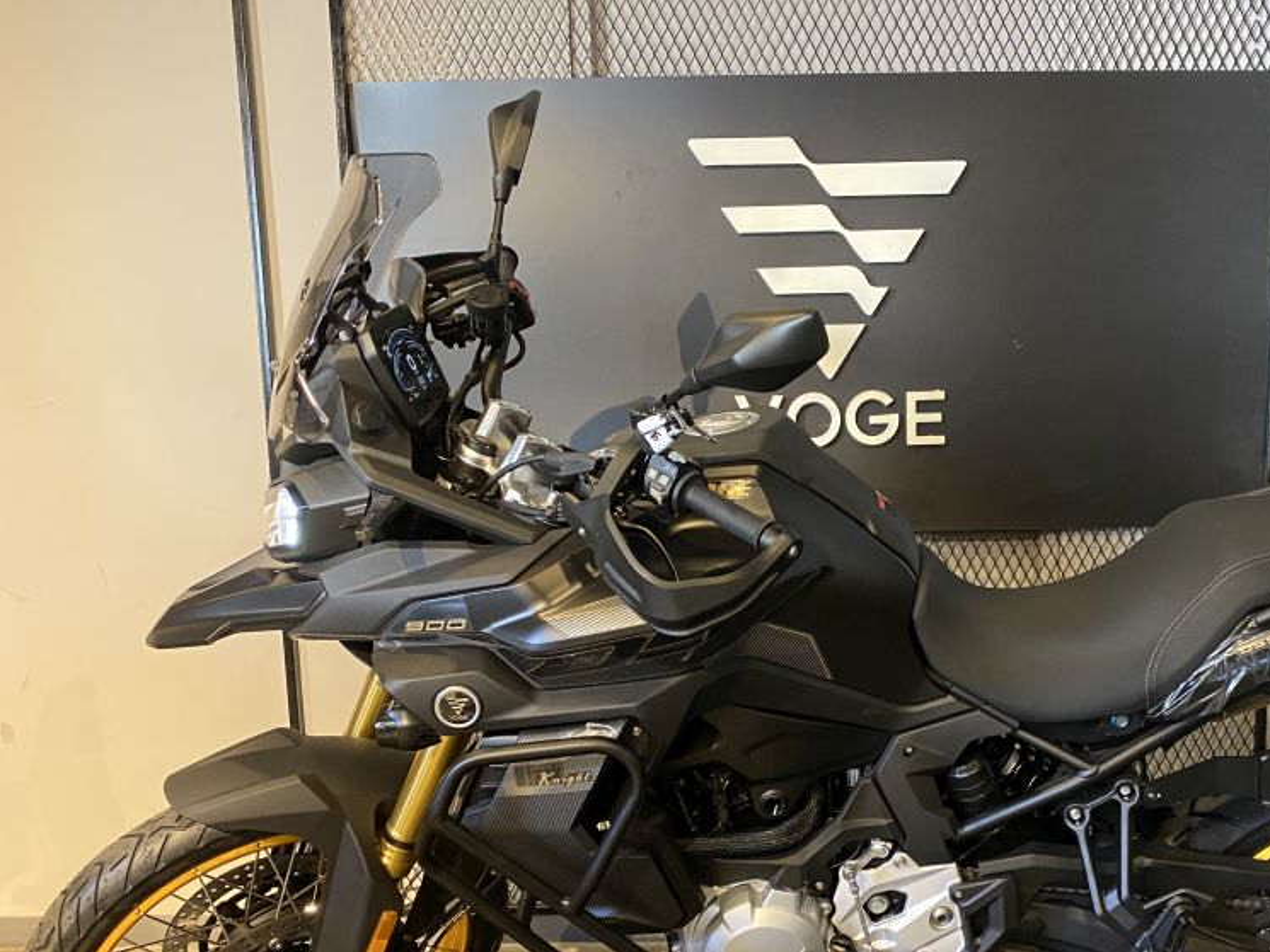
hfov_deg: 49.5
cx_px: 820
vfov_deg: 38.2
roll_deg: +0.5
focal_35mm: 37
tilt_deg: -10.9
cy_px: 650
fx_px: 1358
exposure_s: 1/50
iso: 500
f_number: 1.8
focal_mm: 4.25
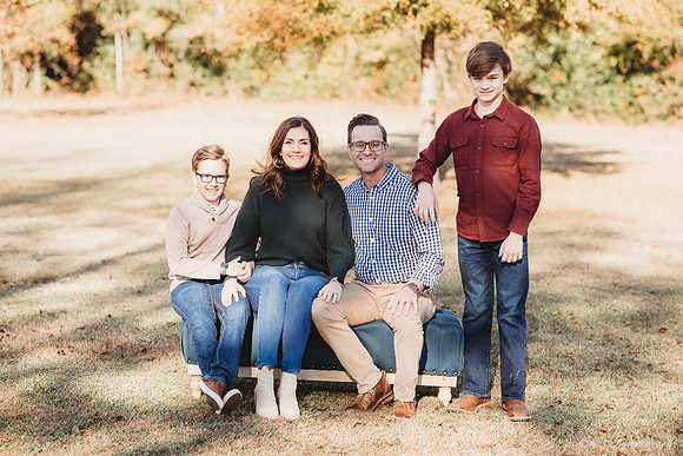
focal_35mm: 85
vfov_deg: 16.1
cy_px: 228
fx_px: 1613
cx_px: 342
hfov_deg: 23.9
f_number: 2.5
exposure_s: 1/1000
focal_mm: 85
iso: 200
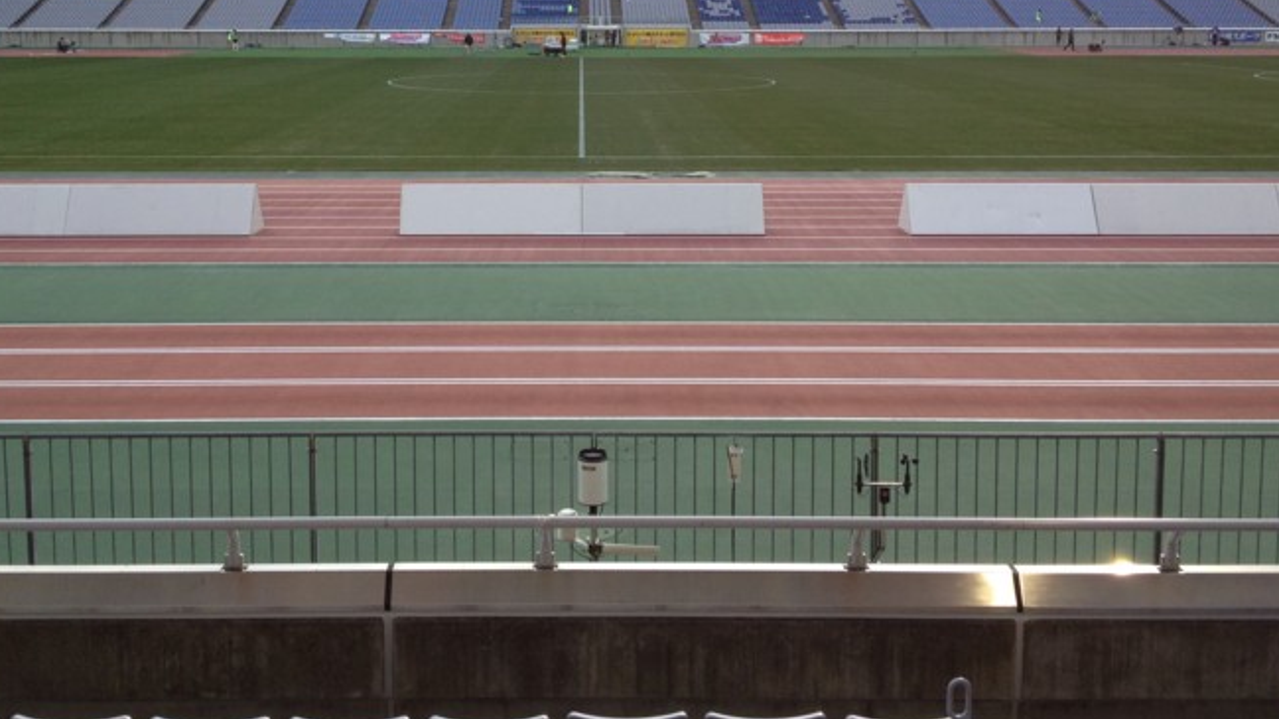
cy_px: 187
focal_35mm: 47
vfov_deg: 25.2
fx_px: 1594
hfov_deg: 43.7
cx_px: 573
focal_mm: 4.28
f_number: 2.4
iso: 64
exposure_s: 1/229
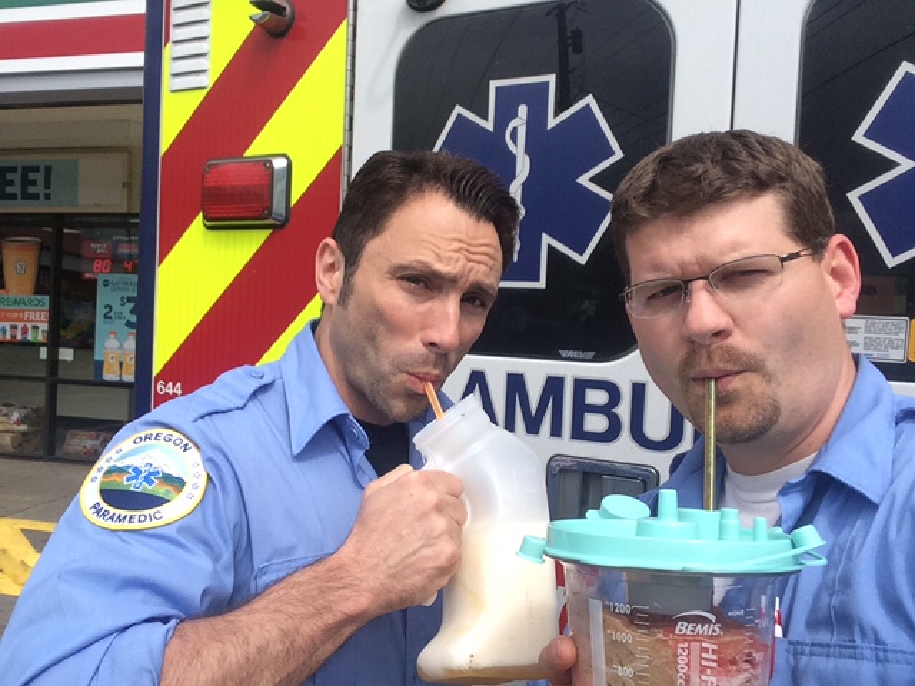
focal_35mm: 33
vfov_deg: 42.9
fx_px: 872
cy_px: 343
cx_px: 458
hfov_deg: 55.4
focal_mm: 2.15
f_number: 2.4
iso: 50
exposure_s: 1/1603
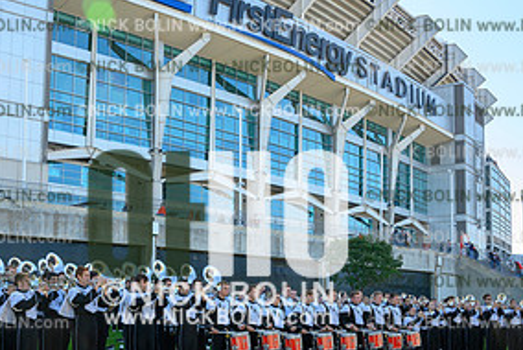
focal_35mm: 49
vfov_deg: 27.4
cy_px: 239
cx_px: 217
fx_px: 713
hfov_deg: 40.2
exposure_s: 1/640
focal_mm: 24
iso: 800
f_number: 8
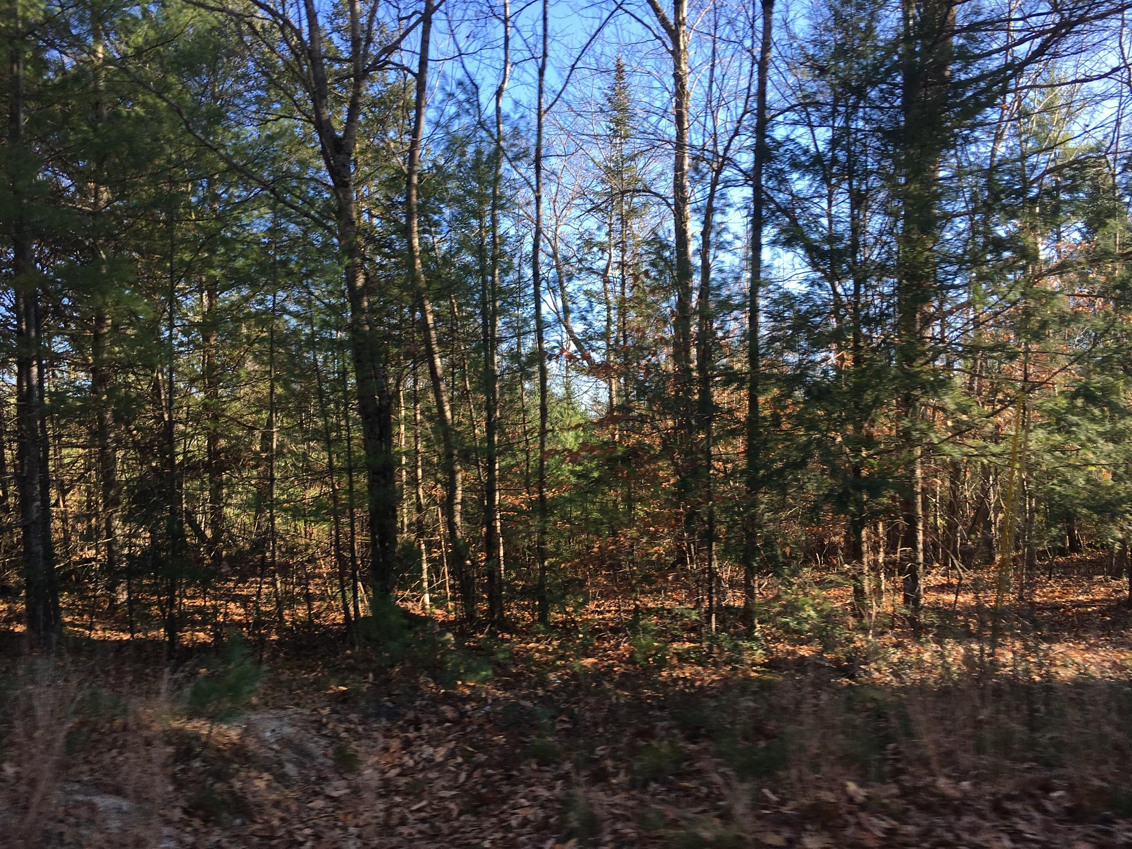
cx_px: 566
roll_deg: +2.3
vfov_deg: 48.2
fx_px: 948
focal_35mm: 29
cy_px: 424
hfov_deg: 61.7
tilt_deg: +3.4
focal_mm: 4.15
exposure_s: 1/282
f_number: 2.2
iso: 25
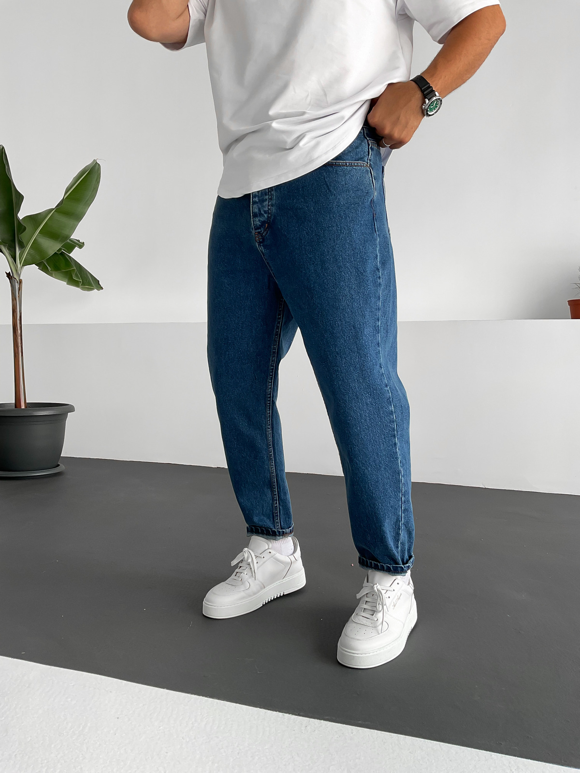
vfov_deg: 61.7
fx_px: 648
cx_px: 290
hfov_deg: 48.2
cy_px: 386
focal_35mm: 29
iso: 20
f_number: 1.8
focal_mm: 3
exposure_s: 1/120
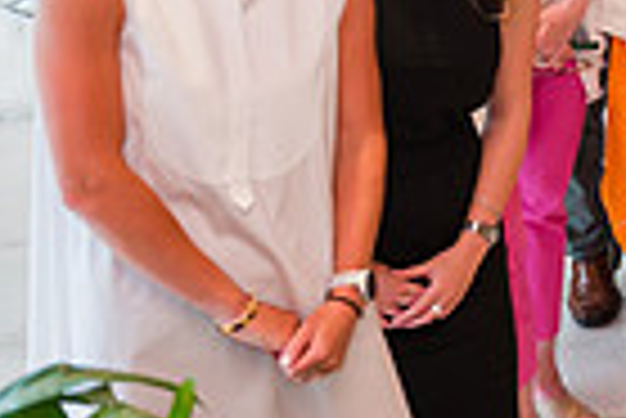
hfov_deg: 15.7
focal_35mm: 100
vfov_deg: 13.0
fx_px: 1741
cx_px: 1288
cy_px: -216
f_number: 4
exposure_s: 1/200
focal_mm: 24
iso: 800
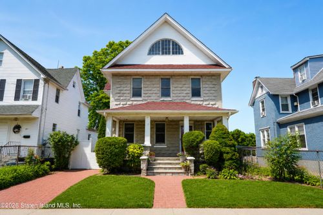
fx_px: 202
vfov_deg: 56.1
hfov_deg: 77.3
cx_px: 162
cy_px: 108
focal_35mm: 22
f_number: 8
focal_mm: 22.5
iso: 100
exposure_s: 1/100
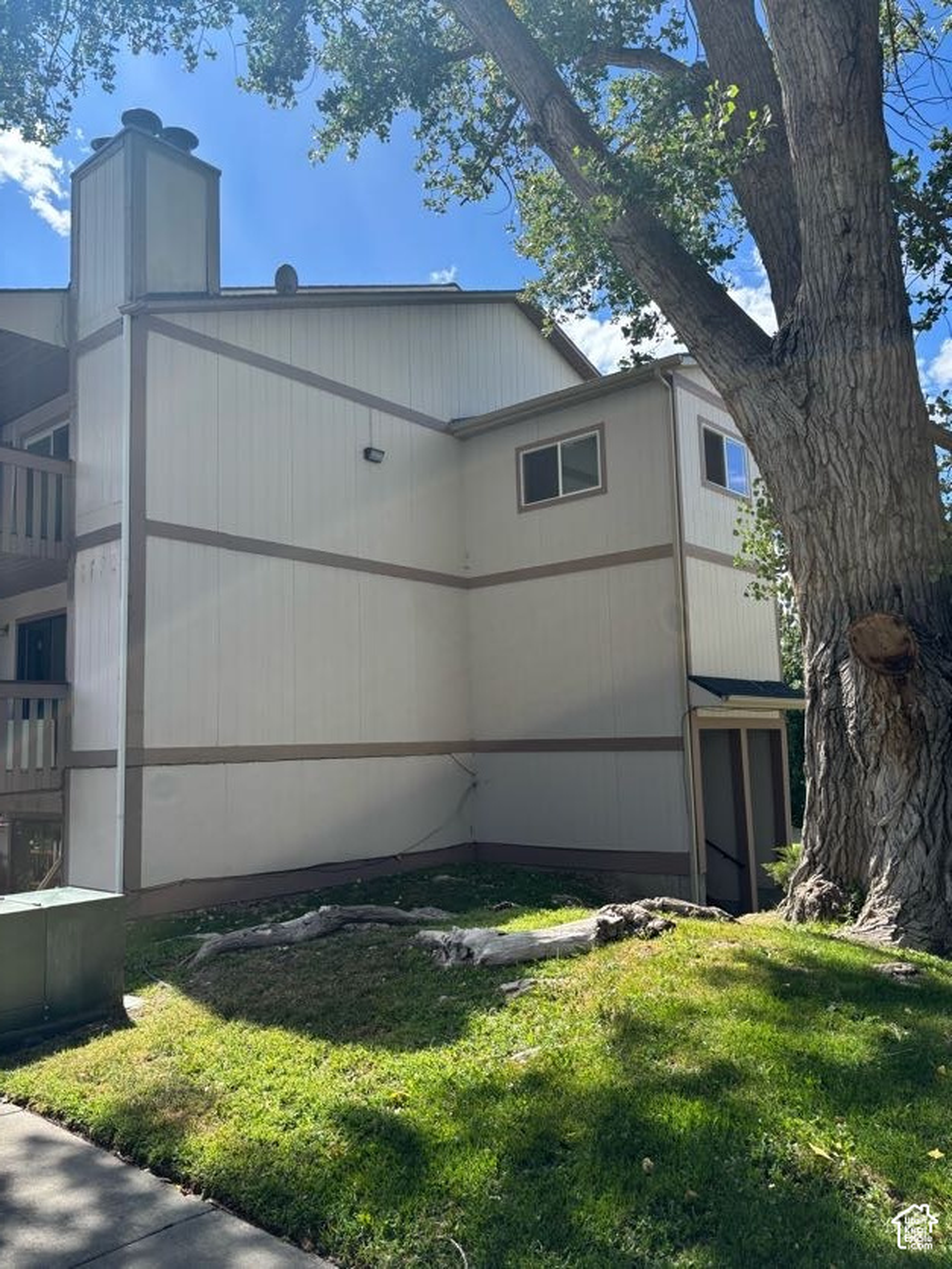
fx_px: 953
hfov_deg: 53.1
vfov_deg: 67.3
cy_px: 634
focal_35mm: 26
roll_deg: +0.6
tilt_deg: +7.5
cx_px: 476
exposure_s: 1/1543
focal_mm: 5.96
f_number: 1.6
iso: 50
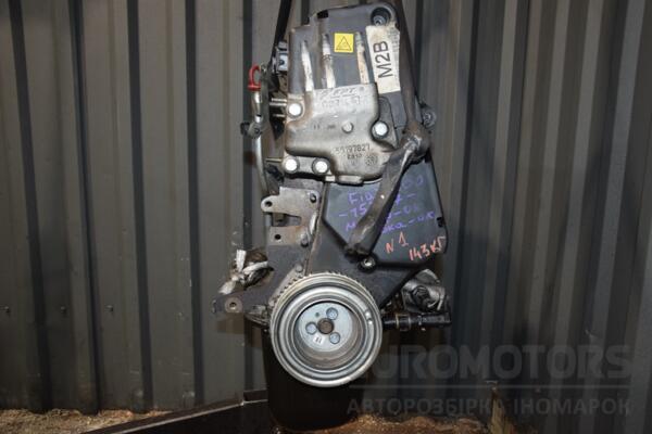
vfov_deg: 41.7
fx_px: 570
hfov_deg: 59.5
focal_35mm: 32
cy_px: 217
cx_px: 326
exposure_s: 1/60
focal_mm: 21
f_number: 5
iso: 800
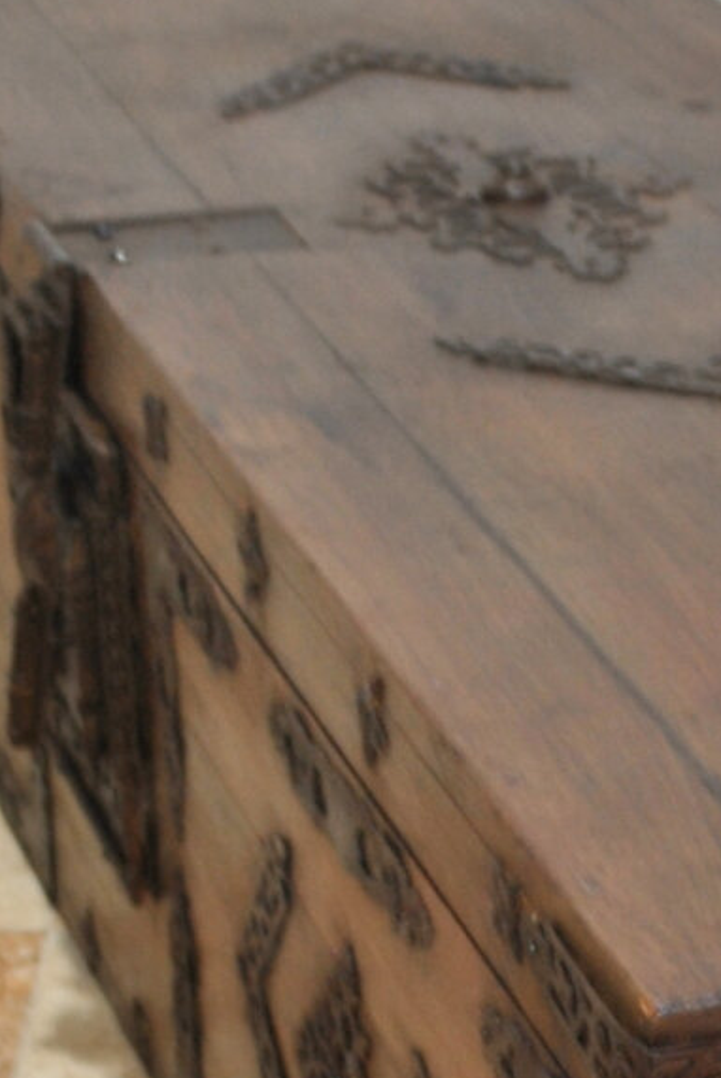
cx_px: 619
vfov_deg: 13.8
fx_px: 4435
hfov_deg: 9.3
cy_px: 804
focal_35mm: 148
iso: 200
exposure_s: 1/8
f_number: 3.8
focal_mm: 22
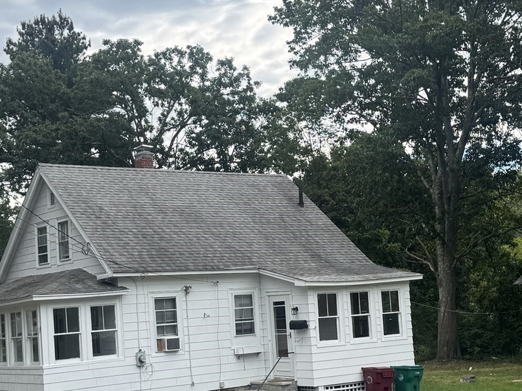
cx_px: 260
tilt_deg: +0.9
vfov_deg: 23.8
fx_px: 920
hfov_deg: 31.7
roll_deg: +3.4
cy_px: 278
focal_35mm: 61
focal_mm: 6.76
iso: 80
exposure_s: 1/2506
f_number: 1.78
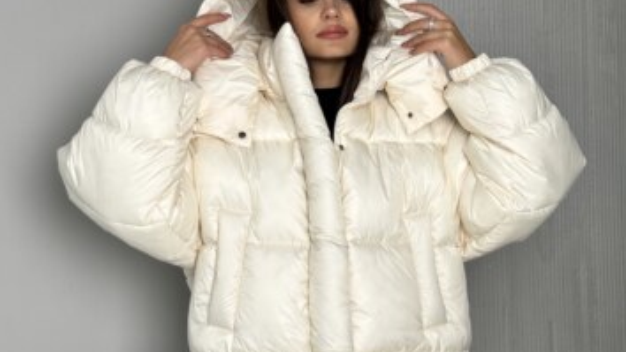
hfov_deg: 29.8
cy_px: 166
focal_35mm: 71
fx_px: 1178
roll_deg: +2.3
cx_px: 311
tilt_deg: -0.7
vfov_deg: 17.0
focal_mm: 6.76
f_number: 1.78
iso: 64
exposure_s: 1/189
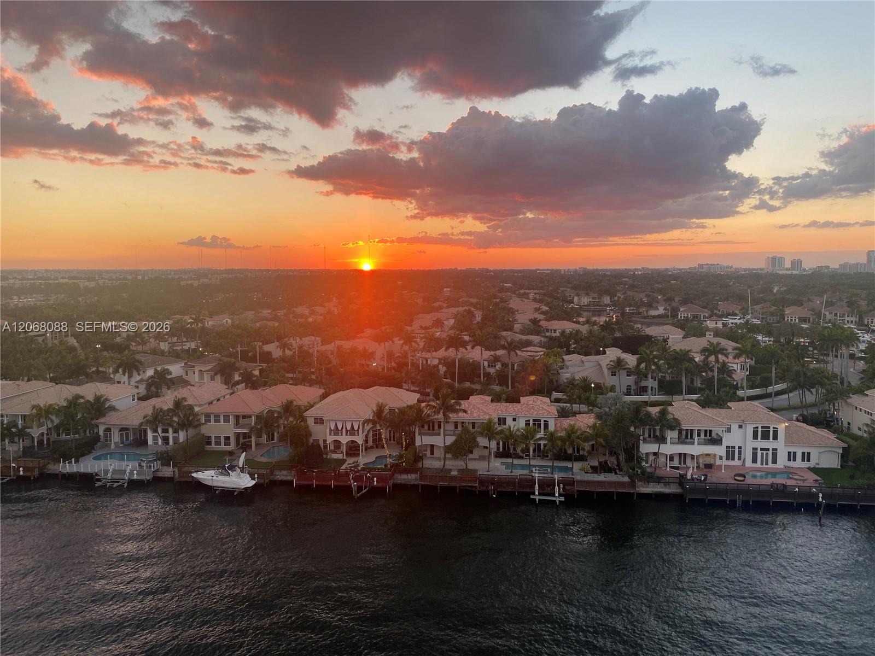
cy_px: 328
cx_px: 438
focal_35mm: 26
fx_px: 657
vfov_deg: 53.1
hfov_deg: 67.3
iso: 32
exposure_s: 1/181
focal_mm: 4.25
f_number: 1.8
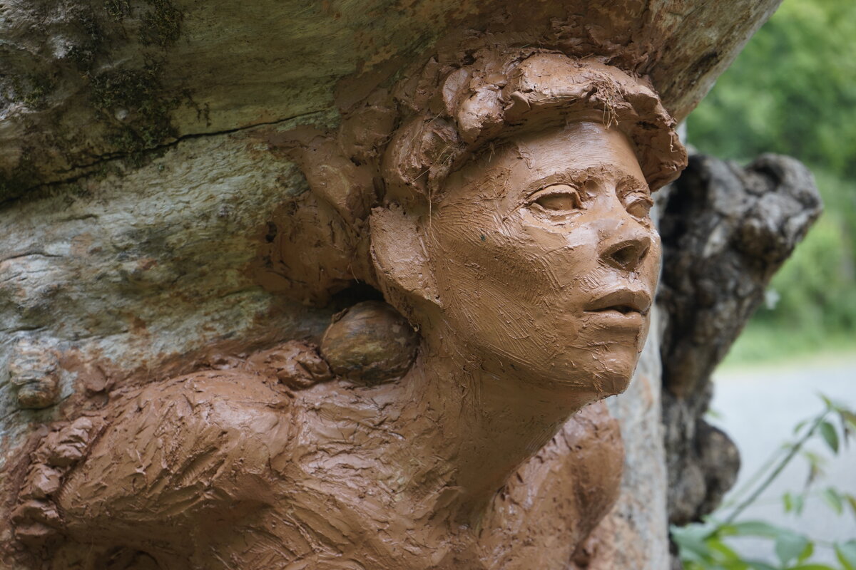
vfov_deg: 19.5
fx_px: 1664
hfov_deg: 28.8
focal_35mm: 70
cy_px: 285
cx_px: 428
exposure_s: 1/160
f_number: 5.6
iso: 640
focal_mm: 70
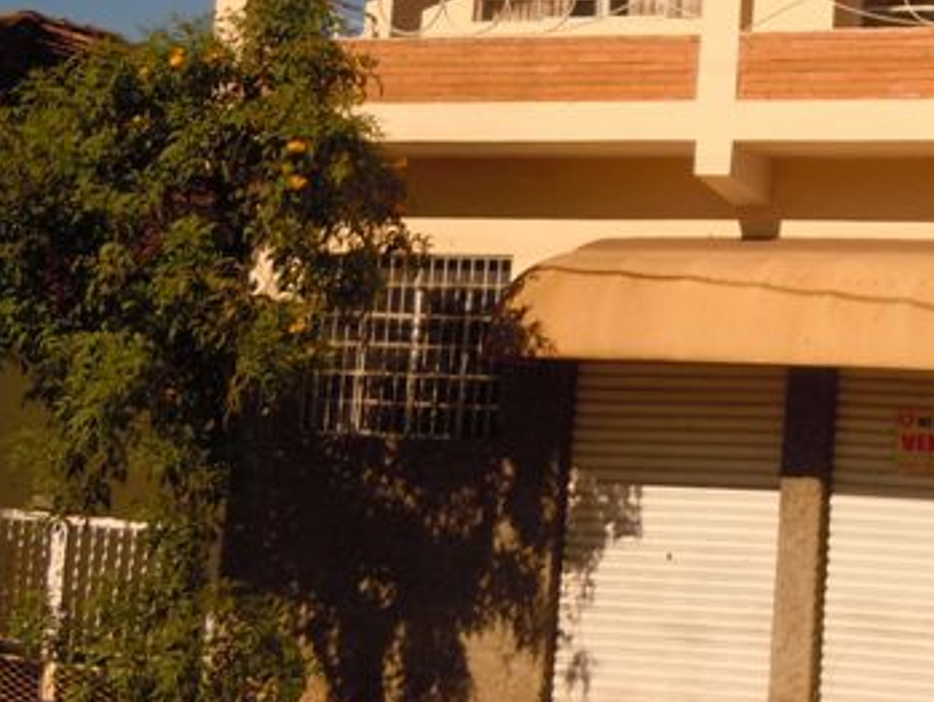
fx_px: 1781
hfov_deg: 27.5
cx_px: 963
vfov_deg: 21.9
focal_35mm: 66
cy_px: 118
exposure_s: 1/500
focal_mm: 5.4
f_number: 7
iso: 100
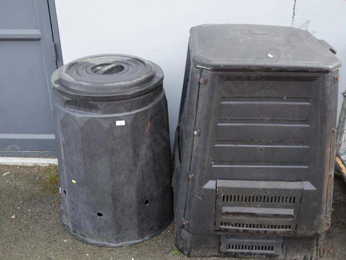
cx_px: 173
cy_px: 130
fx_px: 400
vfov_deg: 36.0
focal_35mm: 40
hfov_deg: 46.8
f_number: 4.4
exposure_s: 1/100
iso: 200
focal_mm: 20
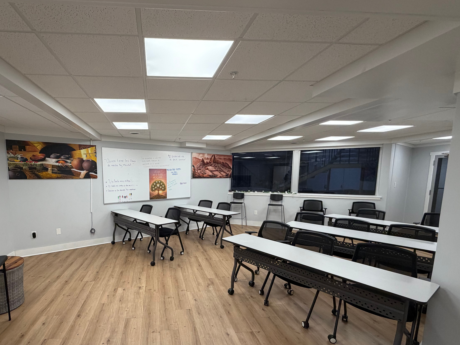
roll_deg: +0.4
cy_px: 202
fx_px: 239
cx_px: 171
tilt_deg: -5.8
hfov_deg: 85.9
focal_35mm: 18
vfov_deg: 71.0
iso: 160
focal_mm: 2.22
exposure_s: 1/120
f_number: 2.2
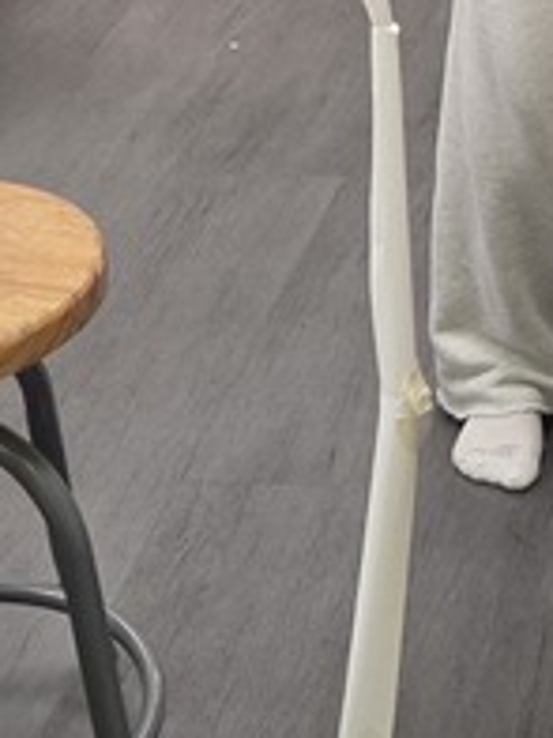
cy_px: -429
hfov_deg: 12.0
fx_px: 2556
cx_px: 692
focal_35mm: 120
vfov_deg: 15.0
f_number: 1.8
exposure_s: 1/120
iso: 200
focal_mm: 5.4
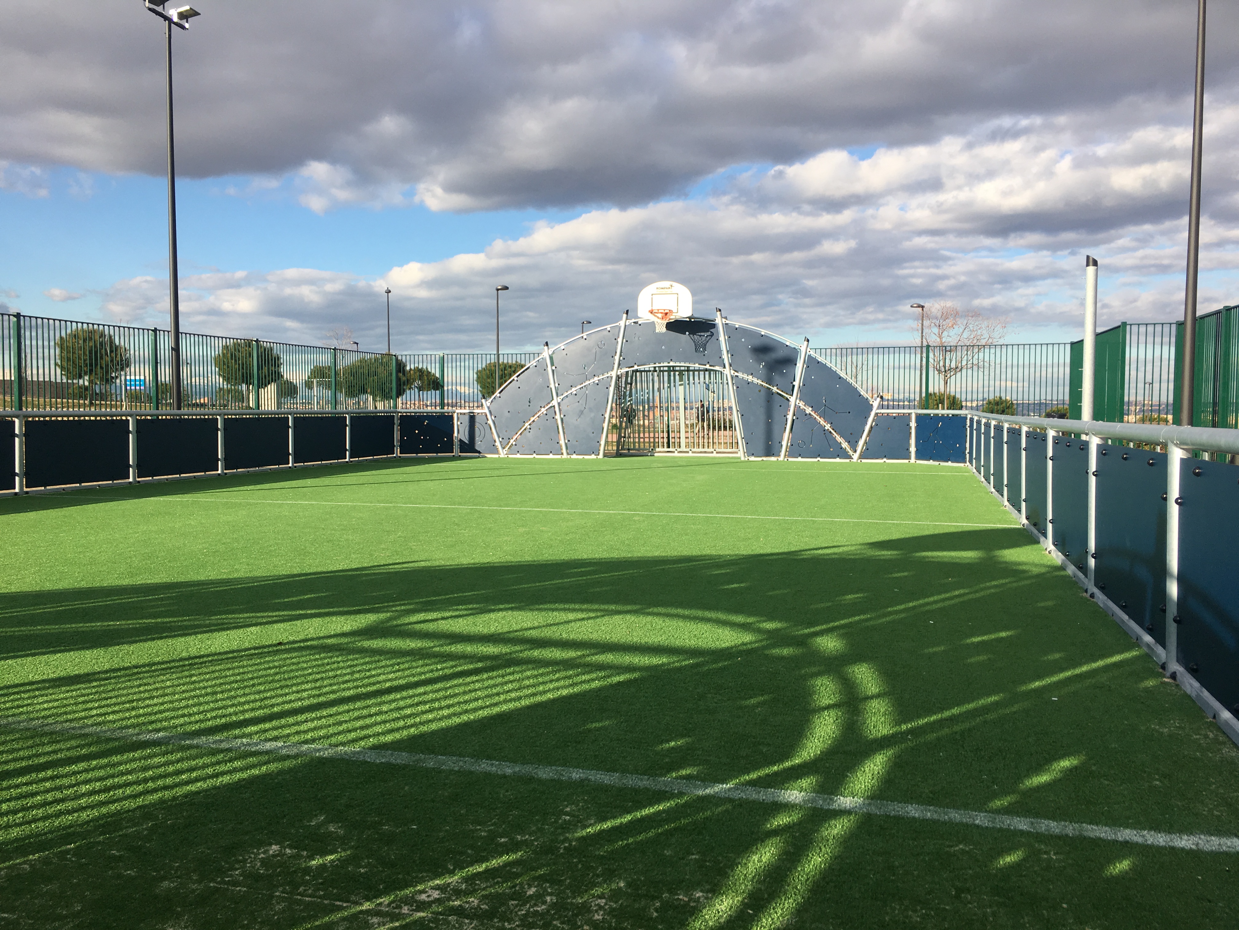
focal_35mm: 29
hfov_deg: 61.7
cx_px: 620
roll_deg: +0.2
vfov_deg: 48.2
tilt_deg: -2.6
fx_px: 1038
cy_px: 465
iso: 25
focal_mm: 4.15
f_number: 2.2
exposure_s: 1/1304
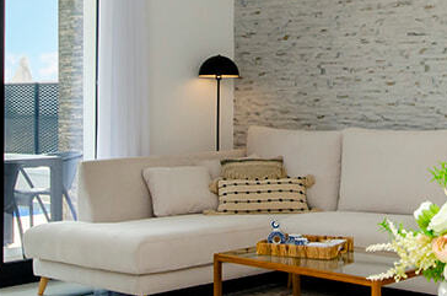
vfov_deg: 20.2
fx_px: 818
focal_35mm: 66
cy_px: 39
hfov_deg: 30.0
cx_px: 346
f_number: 8
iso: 250
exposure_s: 1/160
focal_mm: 10
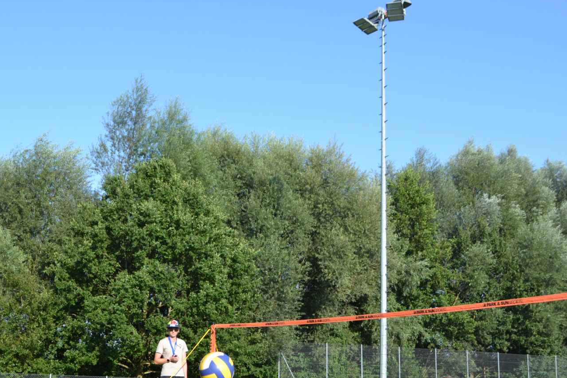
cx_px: 227
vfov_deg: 25.2
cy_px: 292
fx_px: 835
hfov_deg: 37.4
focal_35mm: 53
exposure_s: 1/1250
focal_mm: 22
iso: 400
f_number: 5
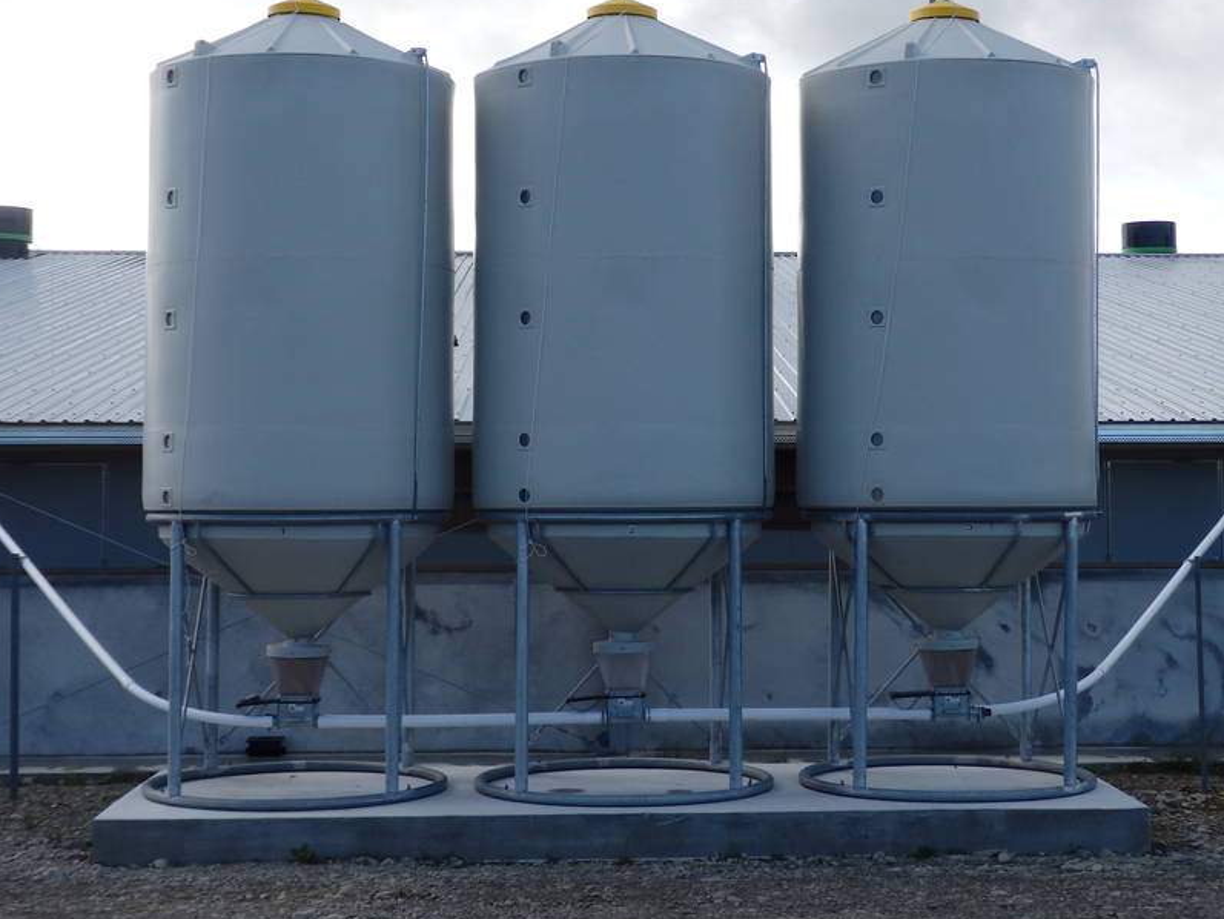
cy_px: 380
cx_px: 657
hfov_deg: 31.7
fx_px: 2157
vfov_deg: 24.0
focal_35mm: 61
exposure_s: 1/500
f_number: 3.8
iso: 100
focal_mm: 8
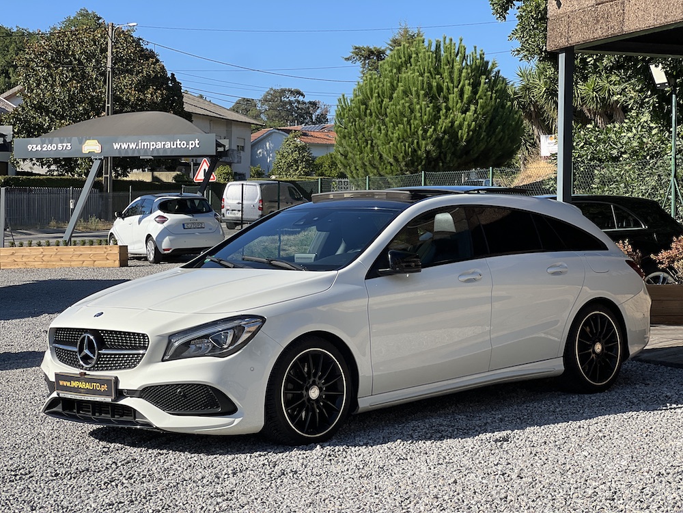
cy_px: 256
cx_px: 342
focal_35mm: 77
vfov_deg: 19.1
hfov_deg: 25.3
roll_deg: -1.4
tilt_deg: -0.5
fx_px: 1519
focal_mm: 9
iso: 32
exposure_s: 1/457
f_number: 2.8
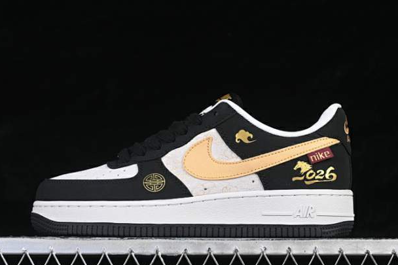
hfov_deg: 22.6
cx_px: 194
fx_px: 995
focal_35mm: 90
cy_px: 138
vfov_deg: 15.2
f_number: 7.1
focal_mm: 50
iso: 160
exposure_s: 1/80
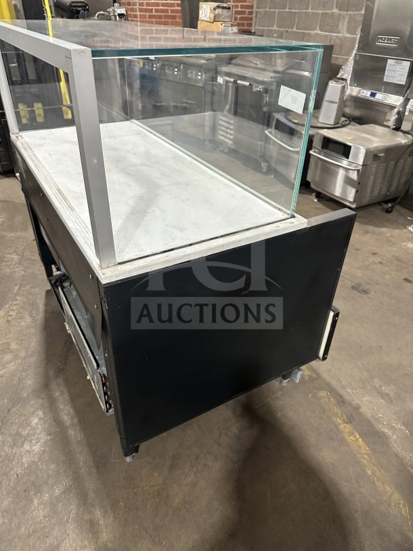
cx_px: 206
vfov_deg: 71.6
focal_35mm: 24
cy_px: 276
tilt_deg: -33.9
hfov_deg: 56.8
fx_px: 382
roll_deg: -2.2
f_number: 1.78
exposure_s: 1/60
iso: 250
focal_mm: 6.86
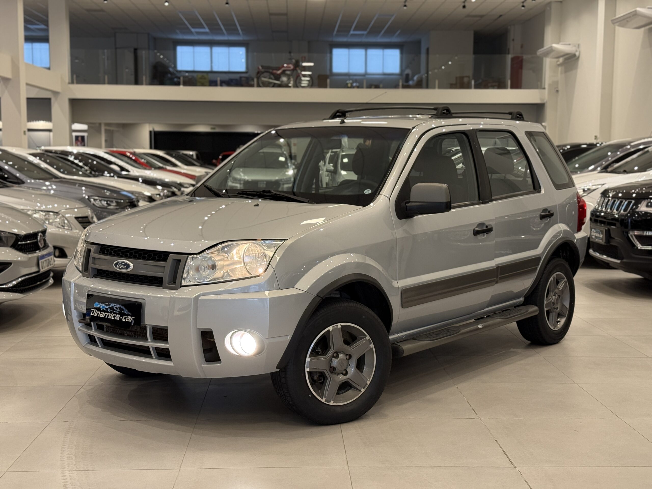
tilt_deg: -5.1
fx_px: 904
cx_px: 326
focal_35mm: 48
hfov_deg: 39.7
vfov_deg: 30.3
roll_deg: -0.5
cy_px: 244
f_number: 1.78
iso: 160
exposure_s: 1/60
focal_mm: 6.76
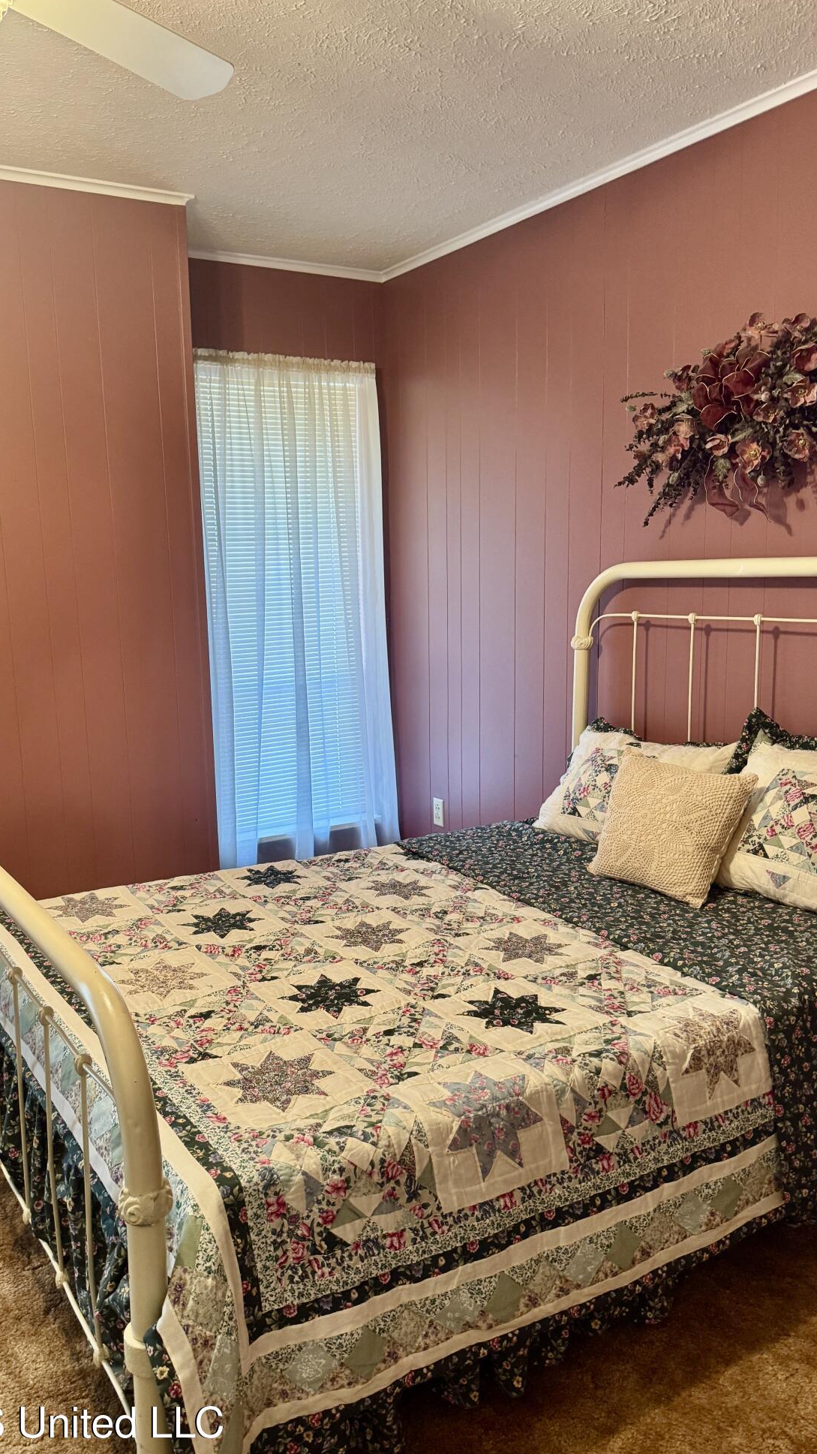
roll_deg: +1.5
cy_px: 741
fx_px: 1040
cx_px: 342
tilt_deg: -8.9
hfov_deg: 42.7
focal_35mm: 27
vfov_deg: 69.9
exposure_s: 1/60
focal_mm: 6.76
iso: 320
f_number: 1.78
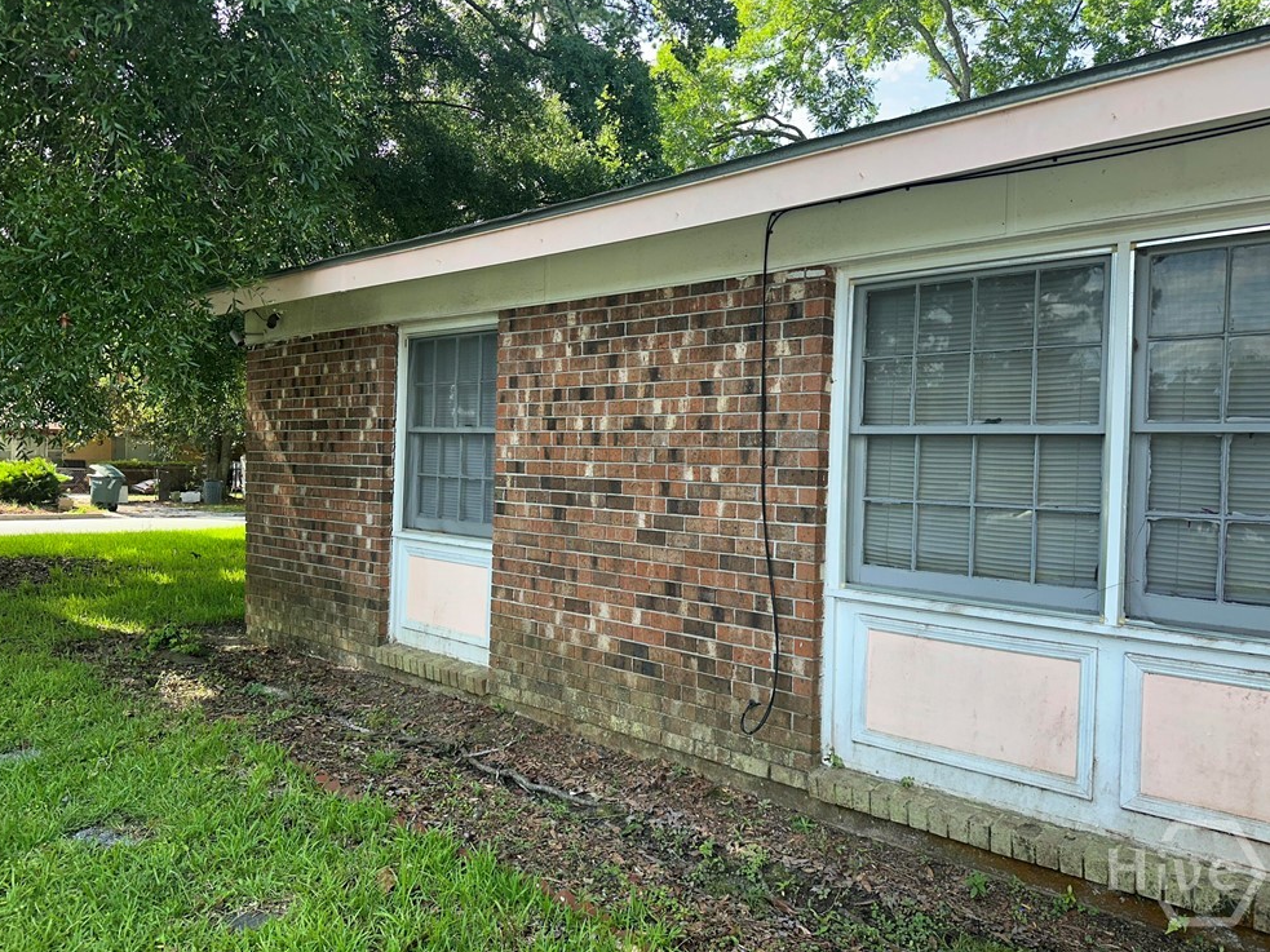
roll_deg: +0.1
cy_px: 477
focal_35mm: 25
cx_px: 624
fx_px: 917
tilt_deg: -0.2
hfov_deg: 69.4
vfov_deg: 54.9
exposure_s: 1/580
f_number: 1.78
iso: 80
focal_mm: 6.86
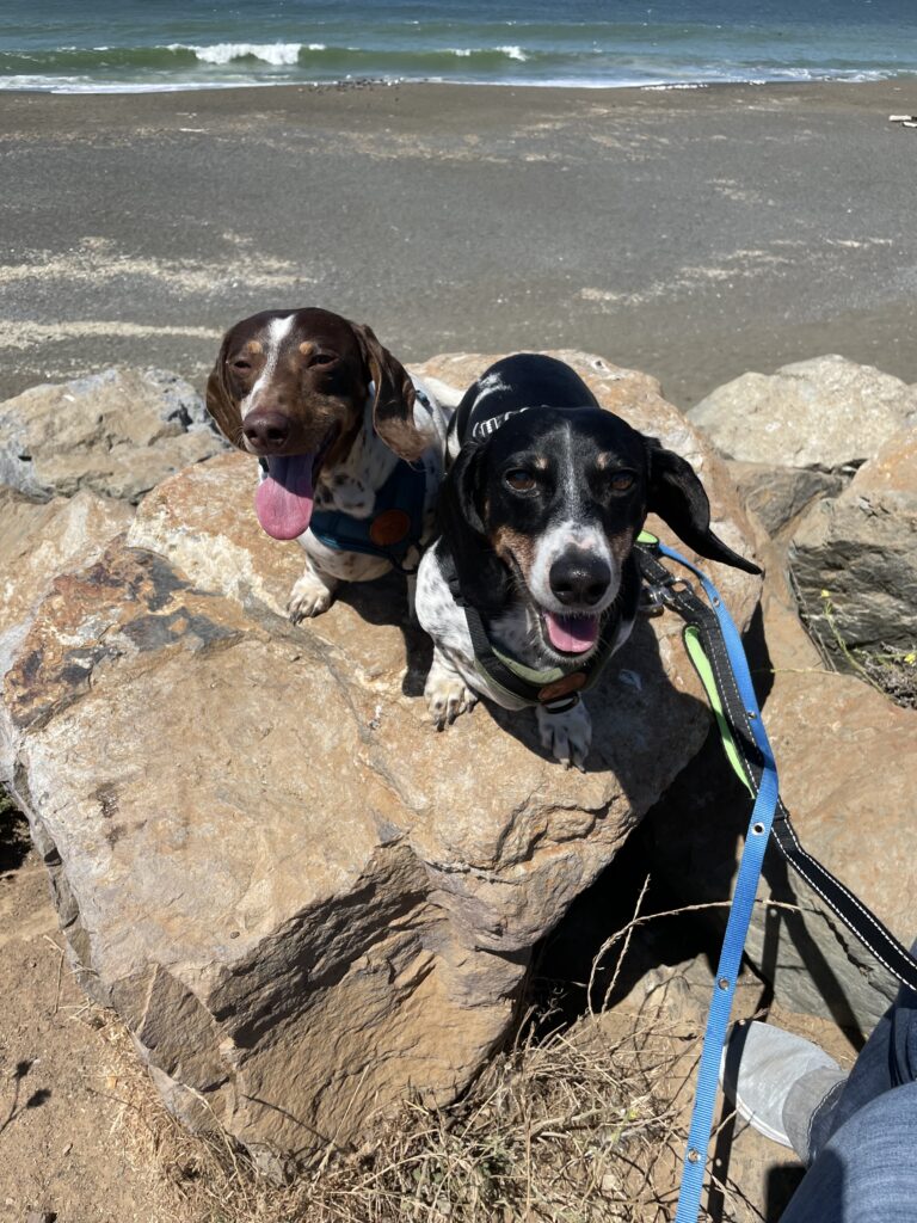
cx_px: 458
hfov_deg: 53.1
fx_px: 918
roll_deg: -1.4
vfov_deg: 67.3
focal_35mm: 26
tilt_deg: -34.5
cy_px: 612
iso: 32
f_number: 1.6
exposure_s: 1/4132
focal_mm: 4.2
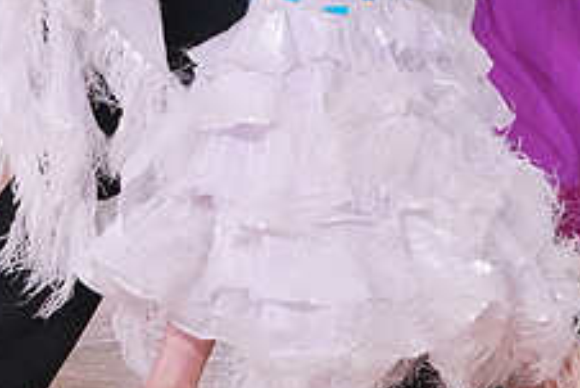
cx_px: 150
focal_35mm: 321
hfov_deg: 6.4
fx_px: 5175
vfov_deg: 4.3
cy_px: -170
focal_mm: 125
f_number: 7.1
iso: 5000
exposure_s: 1/400
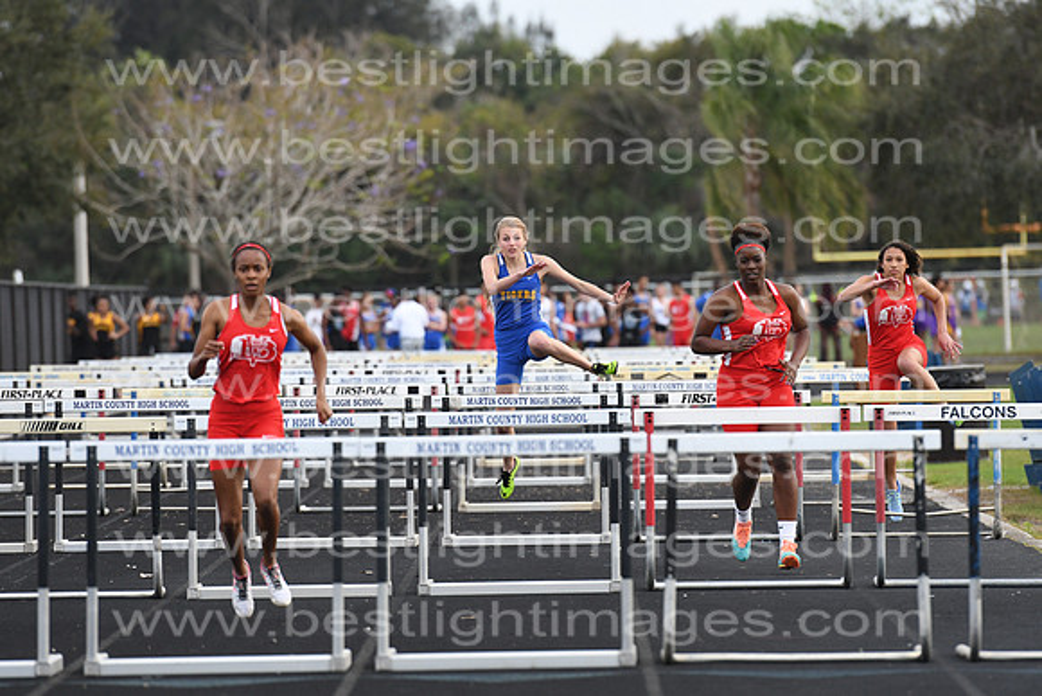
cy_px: 348
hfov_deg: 6.9
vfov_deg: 4.6
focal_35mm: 300
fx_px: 8685
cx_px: 521
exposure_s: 1/1600
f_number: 4
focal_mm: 200
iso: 800
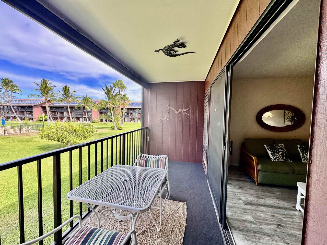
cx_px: 164
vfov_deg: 85.7
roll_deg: -1.1
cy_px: 122
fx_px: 132
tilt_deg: -3.5
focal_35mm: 14
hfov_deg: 102.1
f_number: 2.2
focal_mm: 2.22
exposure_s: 1/226
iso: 40
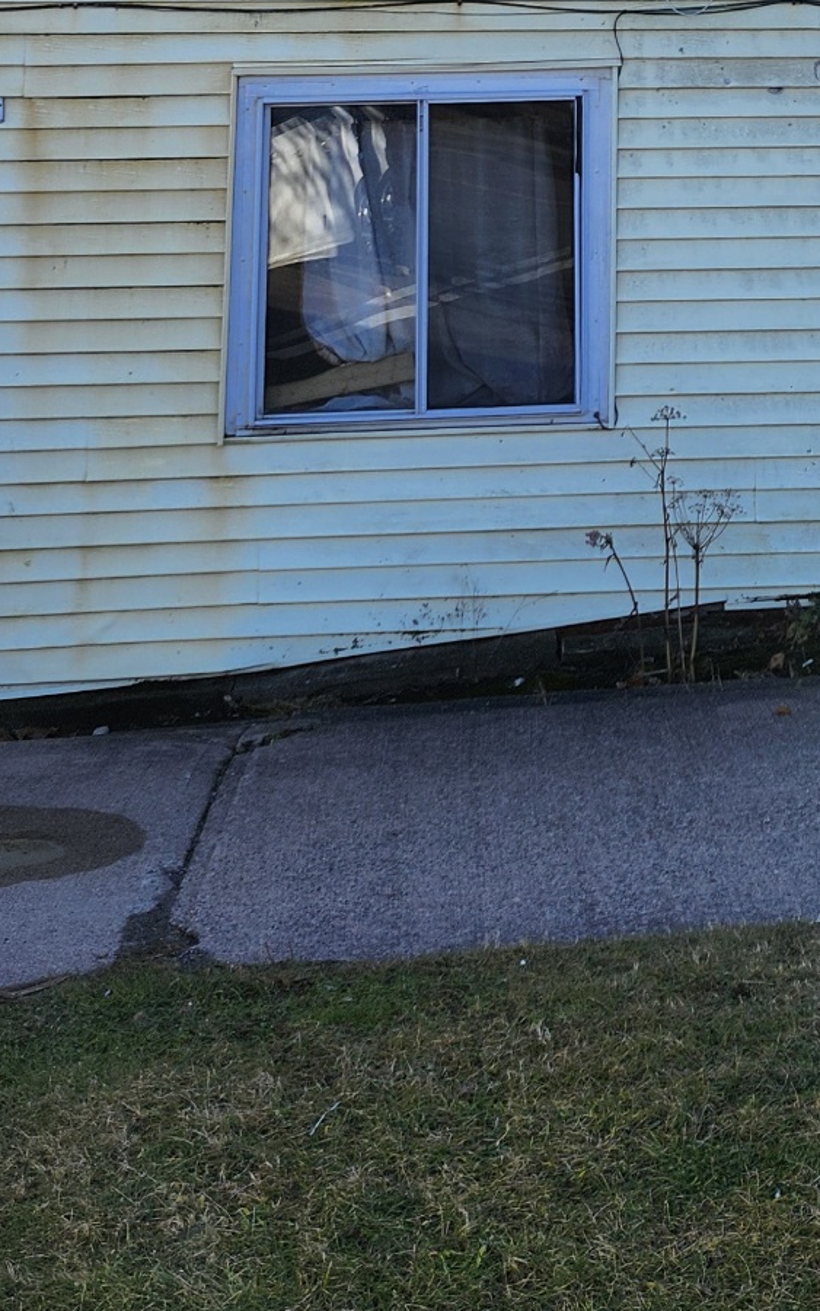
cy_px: -272
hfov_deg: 19.5
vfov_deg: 27.6
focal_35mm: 65
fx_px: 2323
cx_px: 801
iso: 25
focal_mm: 5.54
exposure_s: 1/1250
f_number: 1.8
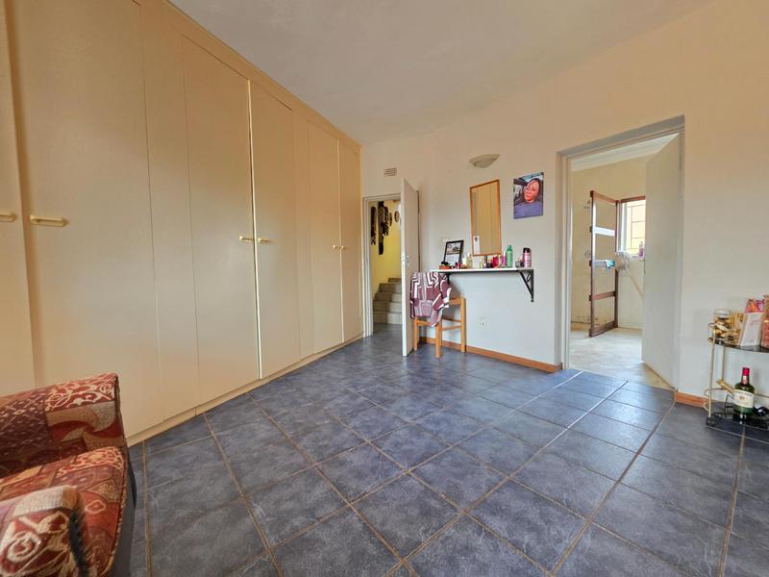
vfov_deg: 89.9
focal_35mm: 13
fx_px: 289
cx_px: 384
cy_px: 288
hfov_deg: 106.2
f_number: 1.9
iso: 400
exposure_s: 1/50
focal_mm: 2.2
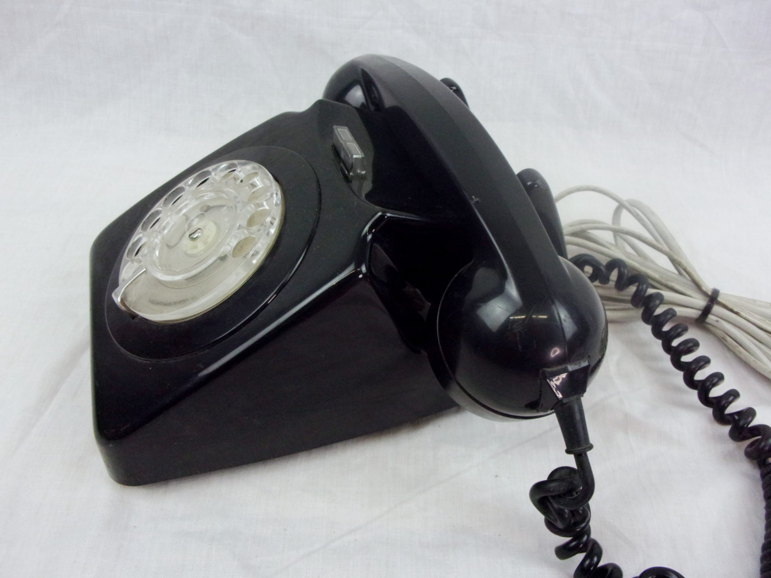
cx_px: 386
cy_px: 289
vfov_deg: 49.7
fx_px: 624
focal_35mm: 28
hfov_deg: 63.4
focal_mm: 5.1
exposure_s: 1/125
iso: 309
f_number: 3.9
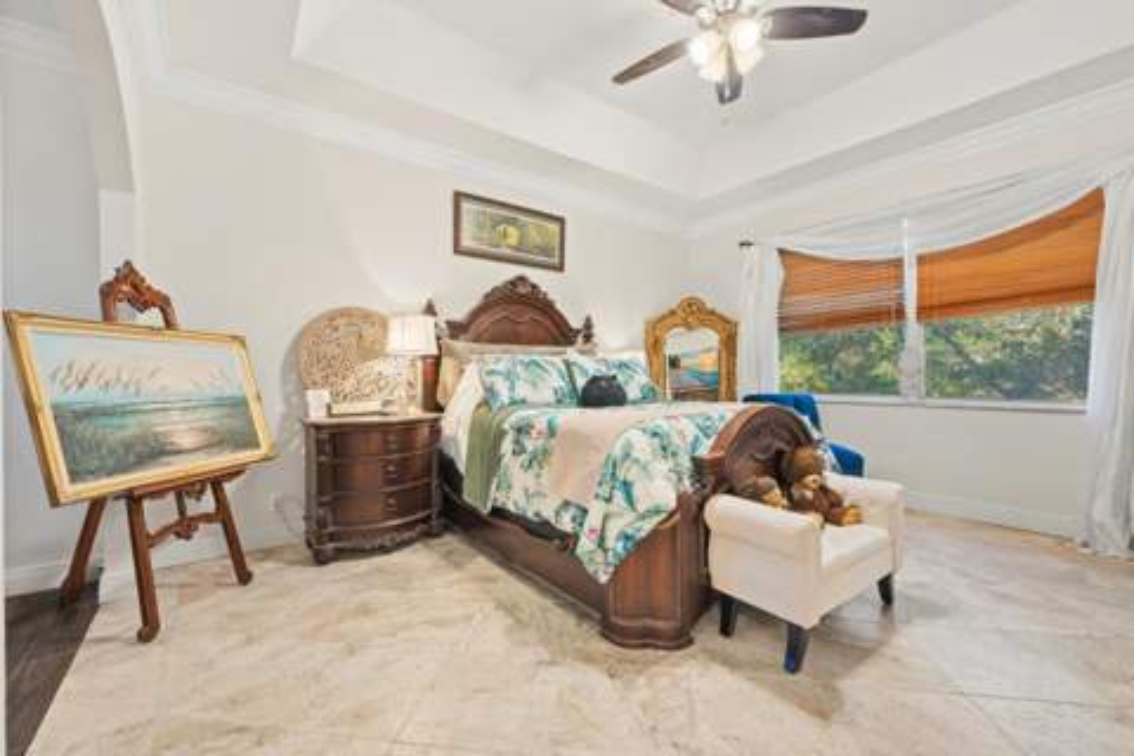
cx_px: 567
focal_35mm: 14
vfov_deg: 81.2
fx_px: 441
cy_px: 378
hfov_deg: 104.3
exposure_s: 1/1.25
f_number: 9
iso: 250
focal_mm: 14
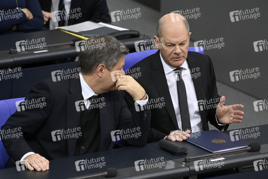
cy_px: 90
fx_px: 2976
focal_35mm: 400
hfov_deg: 5.2
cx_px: 134
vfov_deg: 3.4
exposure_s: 1/400
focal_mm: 400
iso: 8000
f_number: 5.6
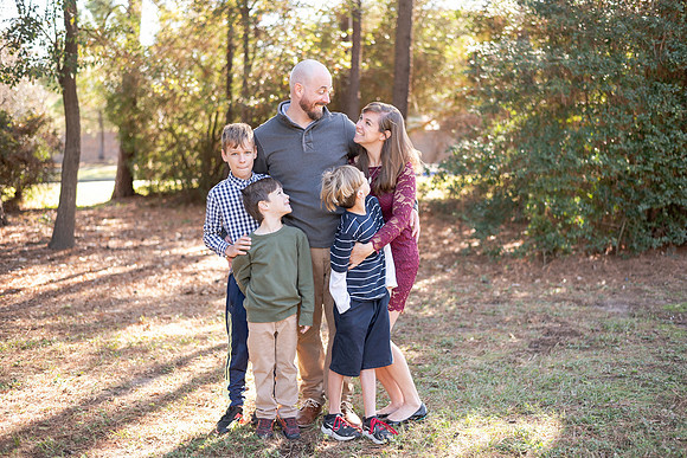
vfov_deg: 27.0
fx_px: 954
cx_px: 344
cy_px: 229
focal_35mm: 50
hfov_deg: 39.6
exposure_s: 1/400
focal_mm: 50
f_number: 2.2
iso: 250
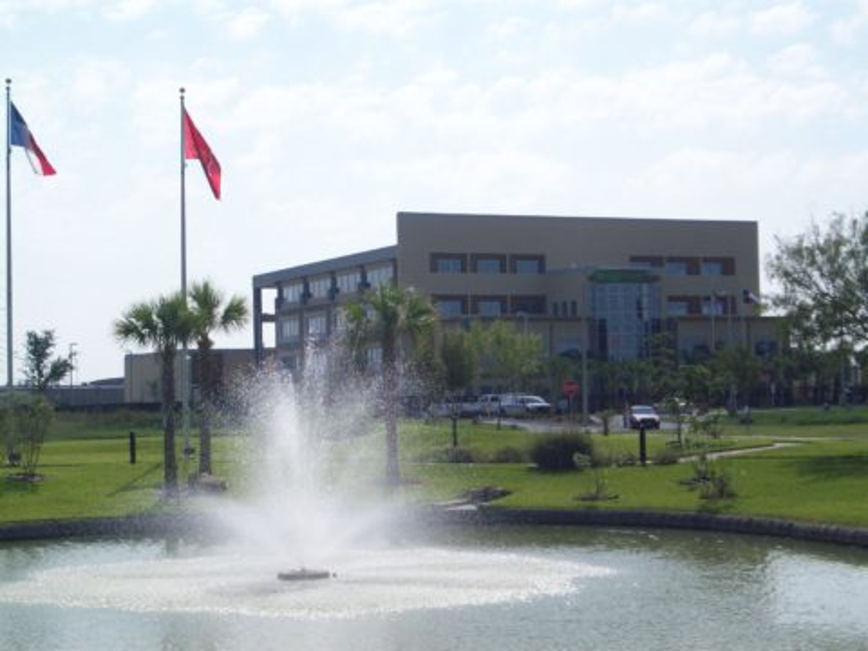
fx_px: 1931
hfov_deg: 25.3
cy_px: 326
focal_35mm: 77
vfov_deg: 19.1
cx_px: 434
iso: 80
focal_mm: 12.8
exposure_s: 1/346
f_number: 8.5
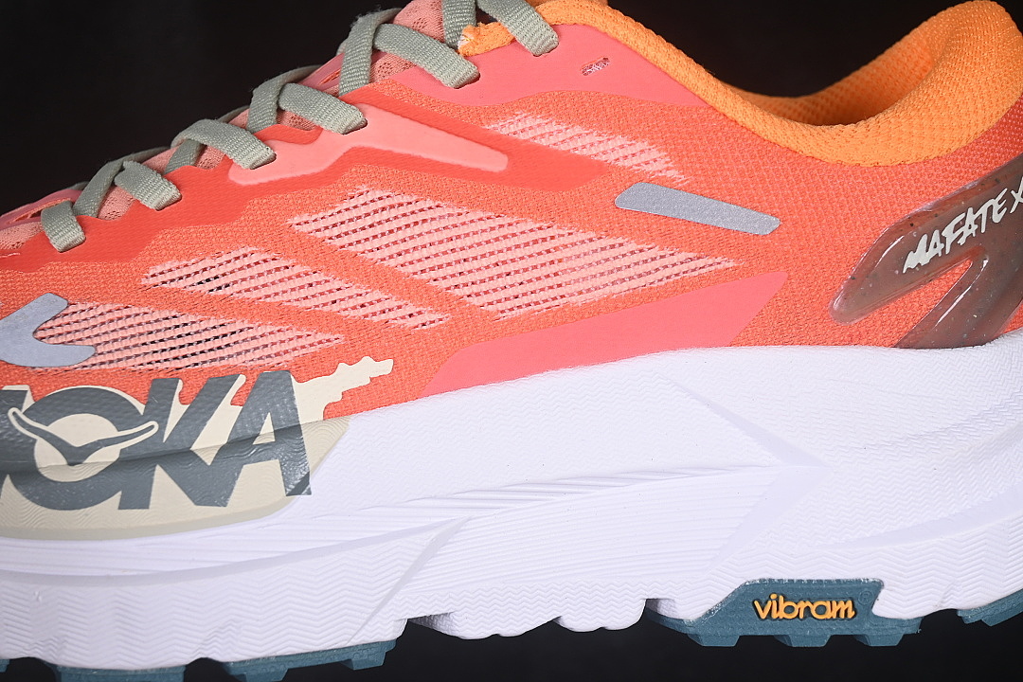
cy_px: 341
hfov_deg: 27.0
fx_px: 2131
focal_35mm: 75
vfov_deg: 18.2
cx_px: 512
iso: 160
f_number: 7.1
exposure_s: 1/80
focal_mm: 50
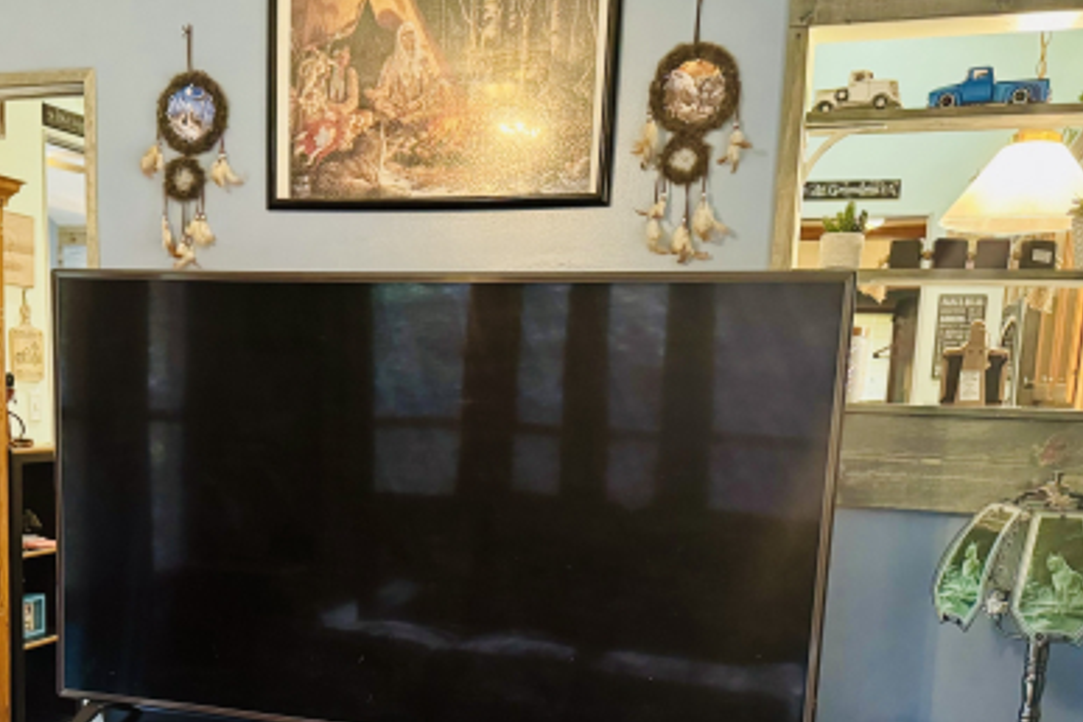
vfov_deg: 30.2
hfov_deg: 45.0
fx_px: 1293
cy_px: 607
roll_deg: -1.8
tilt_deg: -10.4
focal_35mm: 43
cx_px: 399
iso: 640
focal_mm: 6.76
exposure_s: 1/60
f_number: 1.78
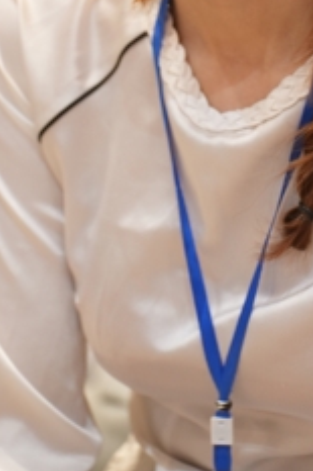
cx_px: 241
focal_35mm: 376
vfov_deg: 5.5
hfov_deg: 3.6
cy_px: 12
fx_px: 4911
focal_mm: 135
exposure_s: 1/125
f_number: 2.8
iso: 1250
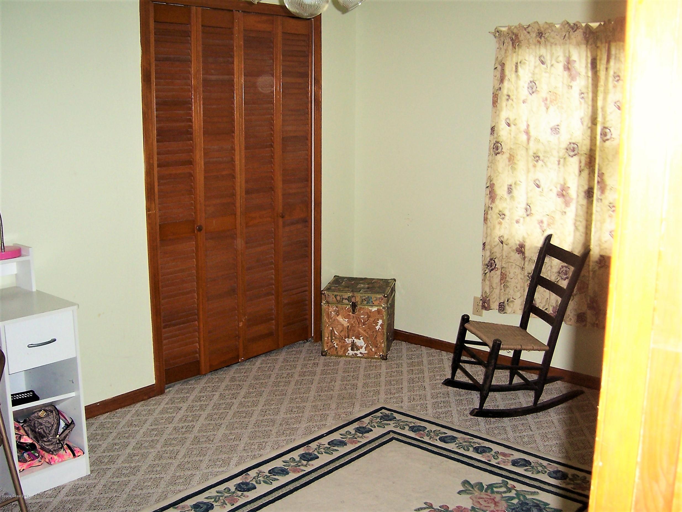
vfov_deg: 39.7
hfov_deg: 51.3
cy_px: 256
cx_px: 341
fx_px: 709
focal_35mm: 36
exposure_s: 1/60
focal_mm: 6
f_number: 3
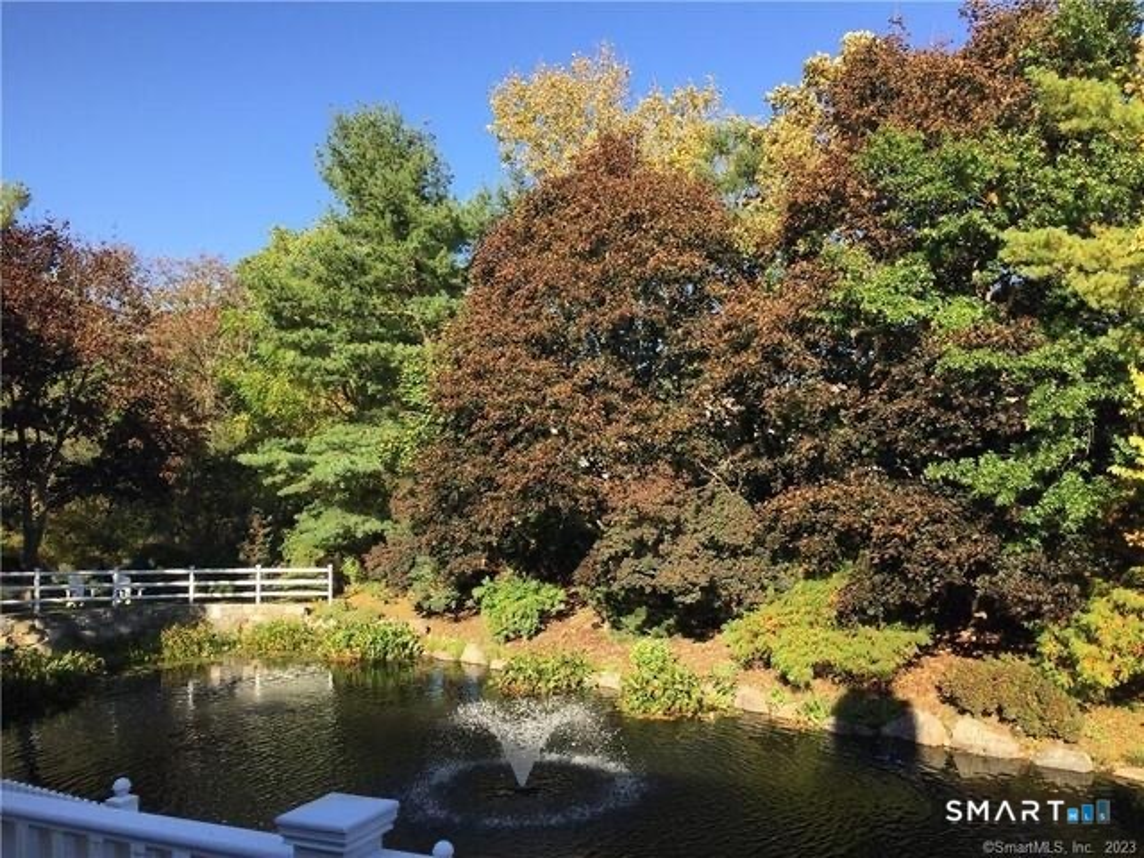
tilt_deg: +4.3
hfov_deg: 61.7
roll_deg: +0.5
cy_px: 429
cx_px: 572
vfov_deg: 48.2
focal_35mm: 29
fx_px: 958
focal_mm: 4.15
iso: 32
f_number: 2.2
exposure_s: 1/775
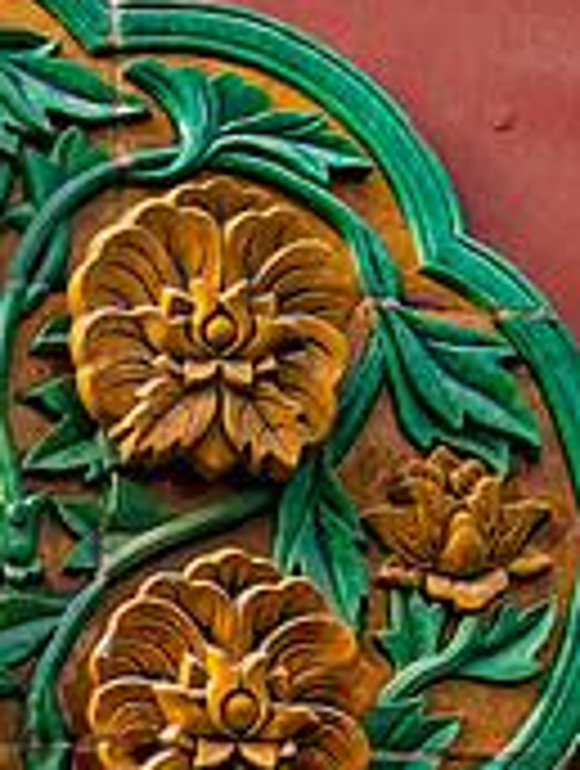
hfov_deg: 12.5
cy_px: 650
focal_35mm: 115
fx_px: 2560
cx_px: -216
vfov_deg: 16.9
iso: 500
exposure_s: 1/800
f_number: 4
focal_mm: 24
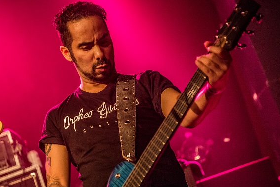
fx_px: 693
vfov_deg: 15.4
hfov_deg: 22.8
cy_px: 94
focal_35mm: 89
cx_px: 114
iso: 2500
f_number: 2.8
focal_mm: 70
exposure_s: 1/80
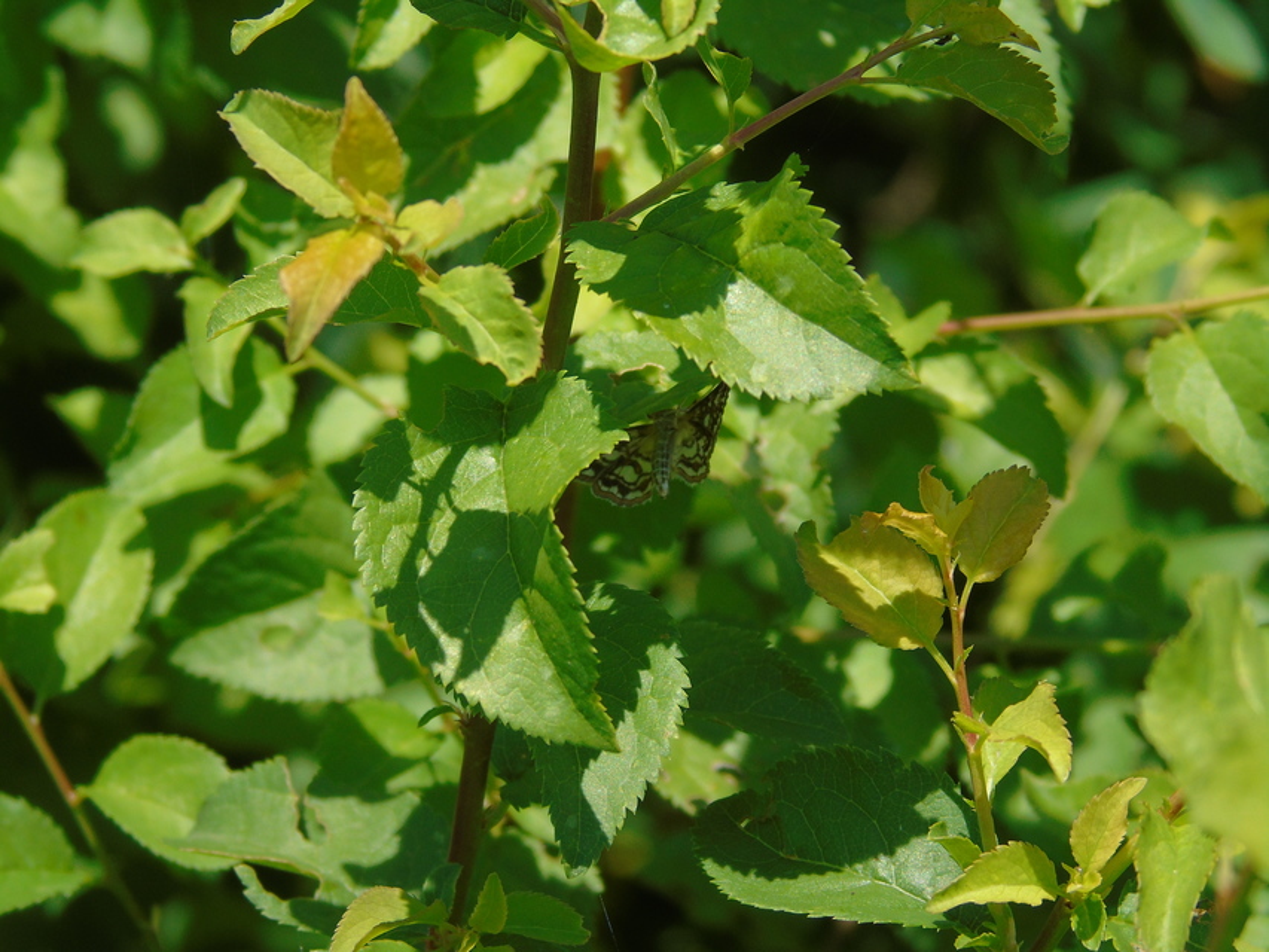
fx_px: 6820
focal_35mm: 186
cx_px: 634
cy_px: 476
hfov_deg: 10.6
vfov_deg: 8.0
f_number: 5
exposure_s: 1/320
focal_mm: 33
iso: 80
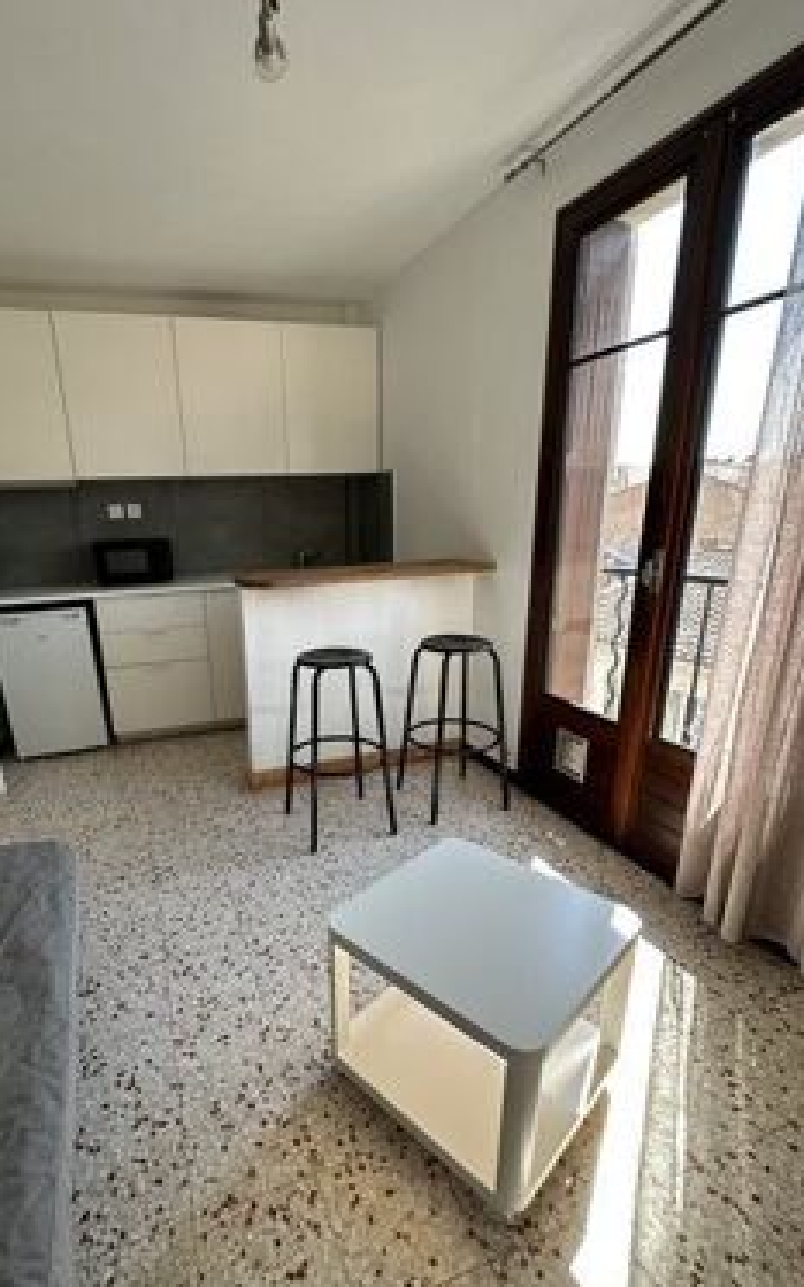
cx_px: 317
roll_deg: +2.7
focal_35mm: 17
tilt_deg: -18.9
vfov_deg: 94.1
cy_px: 709
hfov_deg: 67.2
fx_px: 596
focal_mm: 2.22
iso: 40
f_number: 2.2
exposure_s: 1/113
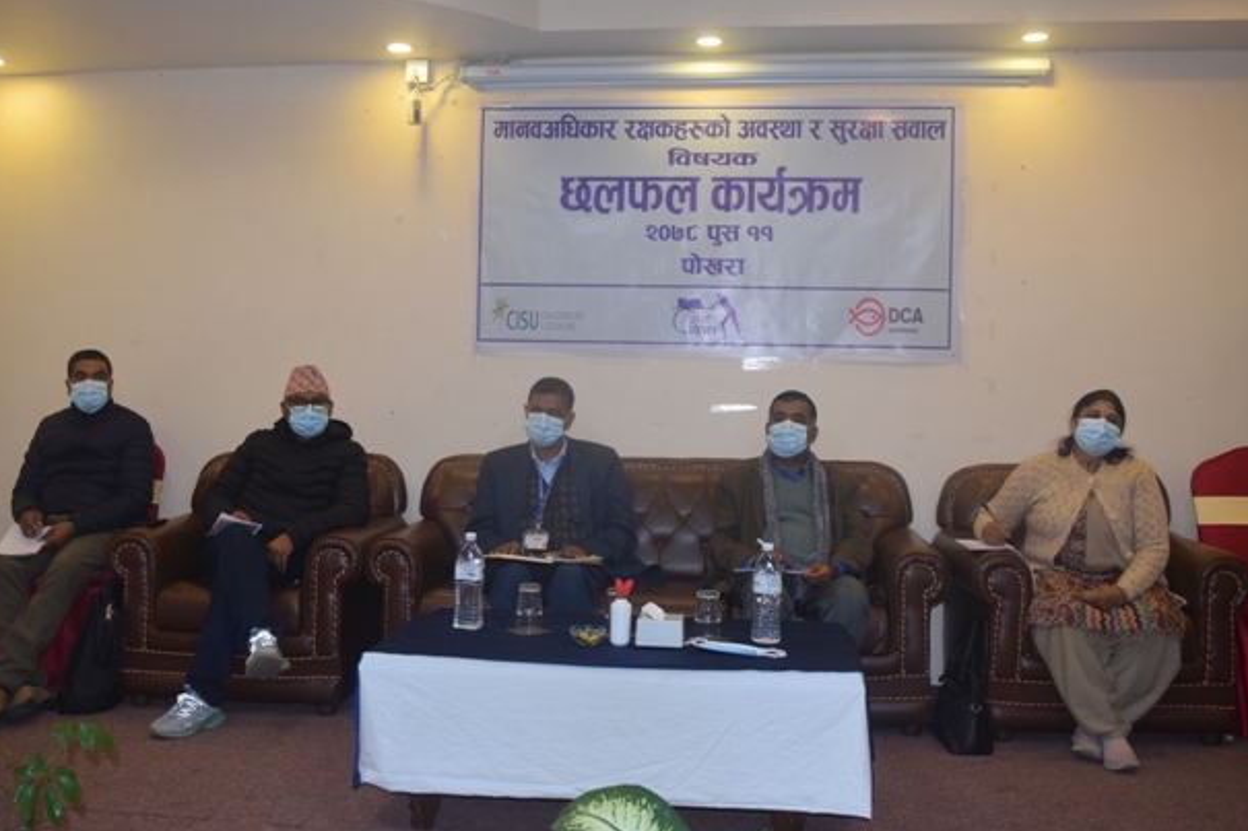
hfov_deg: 52.5
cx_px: 609
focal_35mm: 37
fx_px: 1266
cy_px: 418
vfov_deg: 36.4
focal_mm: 23
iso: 800
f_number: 4.5
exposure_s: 1/80
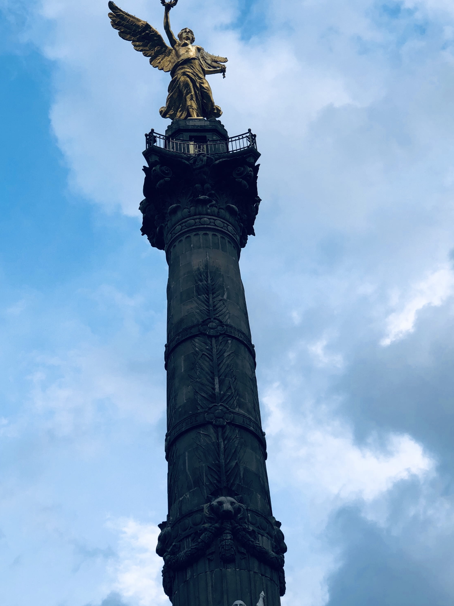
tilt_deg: +49.3
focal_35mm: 71
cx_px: 204
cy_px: 227
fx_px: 1241
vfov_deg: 27.3
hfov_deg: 20.7
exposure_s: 1/330
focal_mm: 6
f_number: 2.4
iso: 16
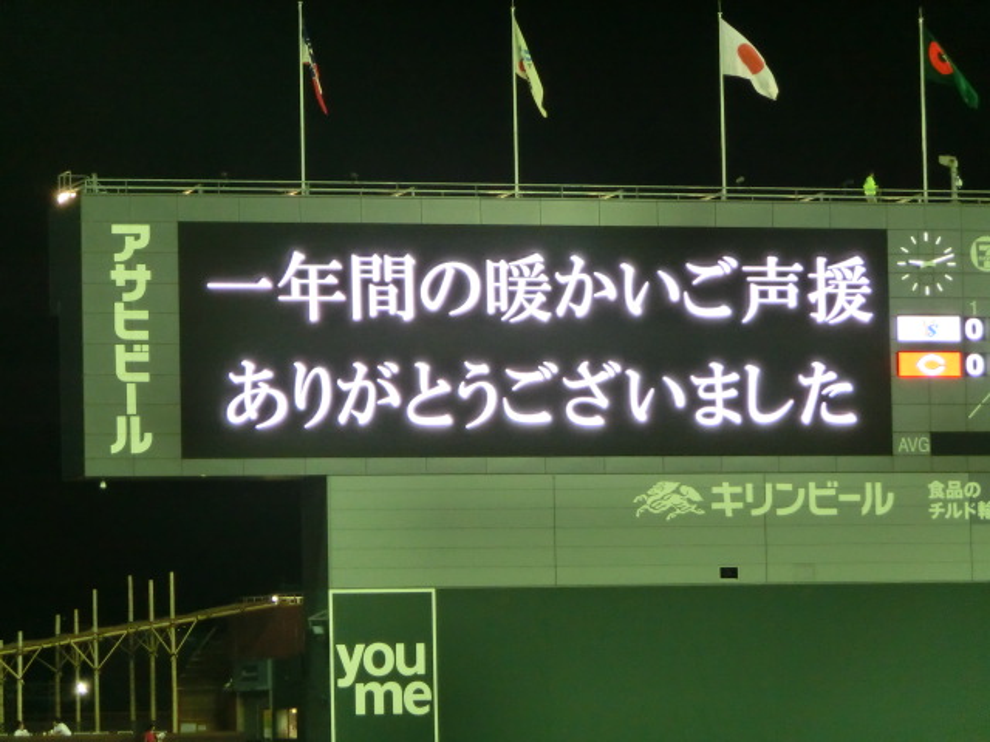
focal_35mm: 198
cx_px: 495
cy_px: 371
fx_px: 5663
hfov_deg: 10.0
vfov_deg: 7.5
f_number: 5.8
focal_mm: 35.05
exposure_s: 1/60
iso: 500
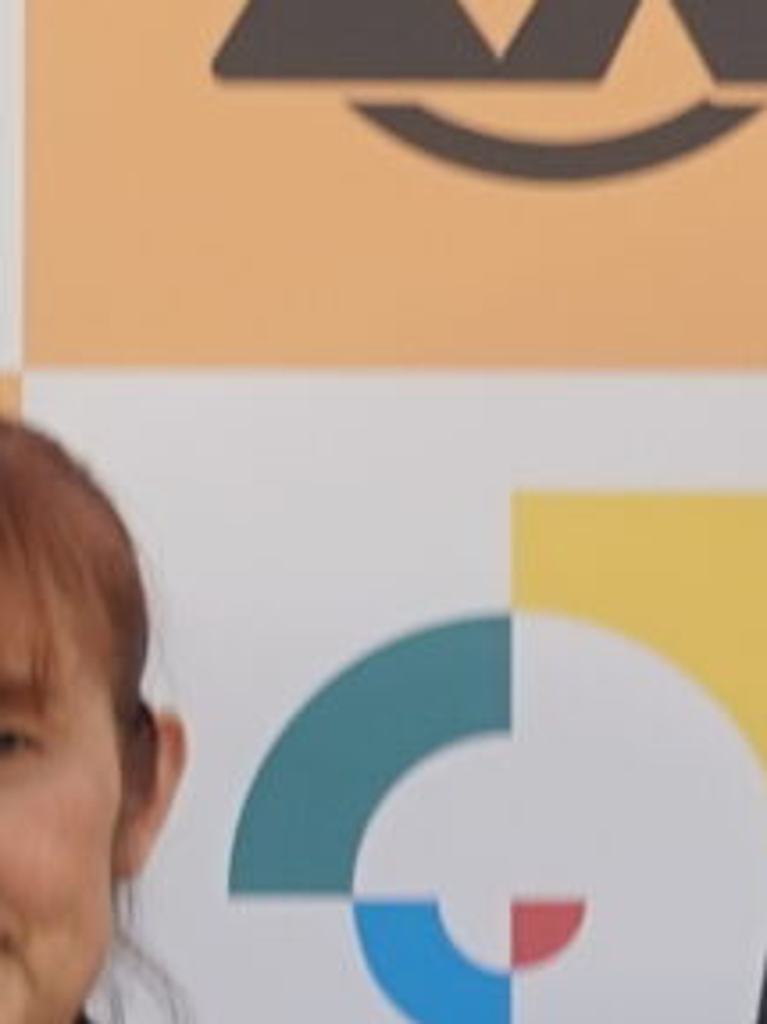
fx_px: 11915
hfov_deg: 3.7
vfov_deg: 4.9
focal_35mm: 403
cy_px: 1133
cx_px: -689
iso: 160
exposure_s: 1/50
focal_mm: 17.59
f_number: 2.8
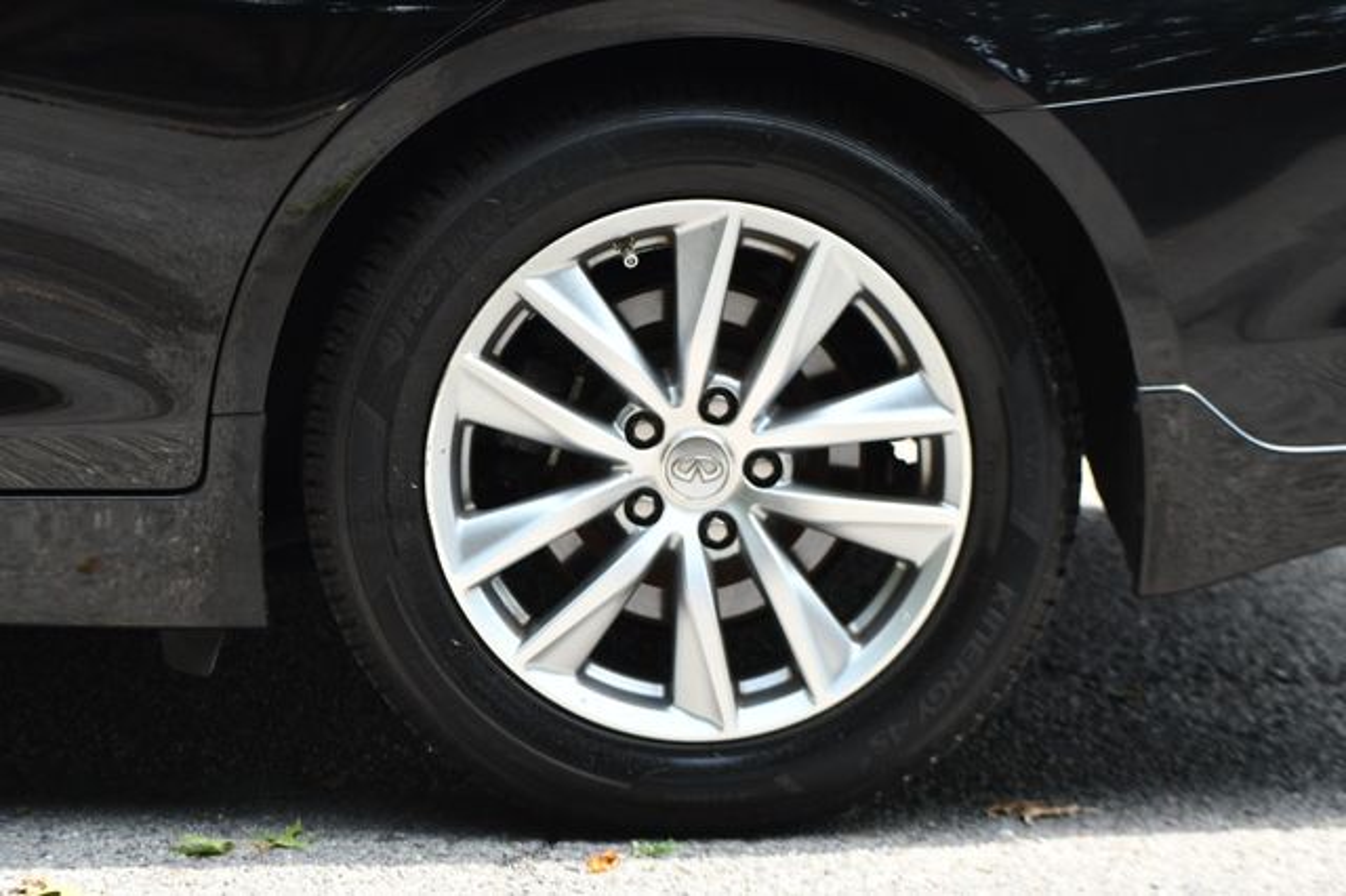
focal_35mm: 153
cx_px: 673
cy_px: 448
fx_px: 5717
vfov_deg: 9.0
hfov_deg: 13.4
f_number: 5.6
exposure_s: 1/250
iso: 320
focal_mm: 102
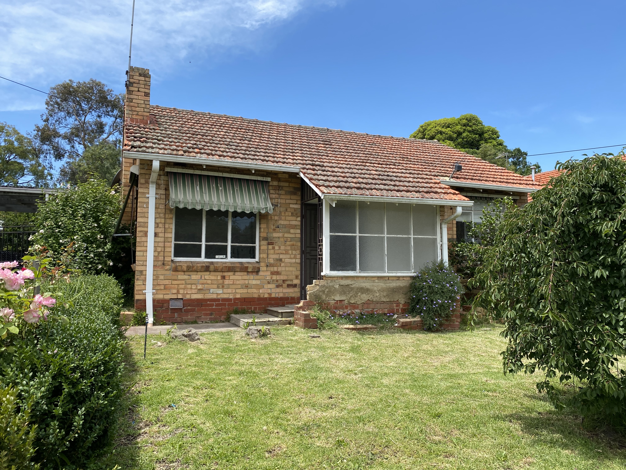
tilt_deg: +3.8
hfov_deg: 67.3
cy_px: 235
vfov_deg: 53.1
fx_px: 470
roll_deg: -0.2
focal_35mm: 26
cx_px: 313
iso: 32
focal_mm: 4.25
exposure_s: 1/2141
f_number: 1.8
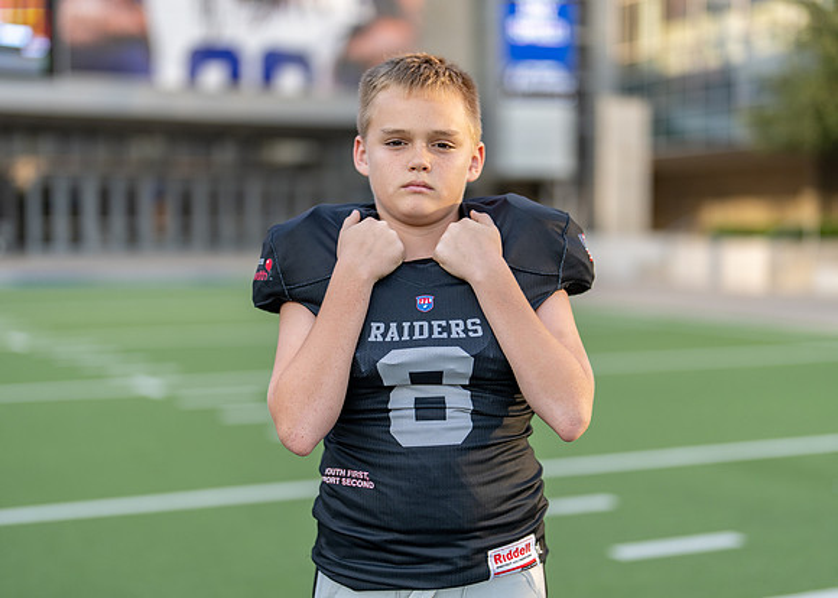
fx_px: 1474
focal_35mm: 62
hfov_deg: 31.7
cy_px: 325
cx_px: 442
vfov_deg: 22.9
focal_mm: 50
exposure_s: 1/2000
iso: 100
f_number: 1.2
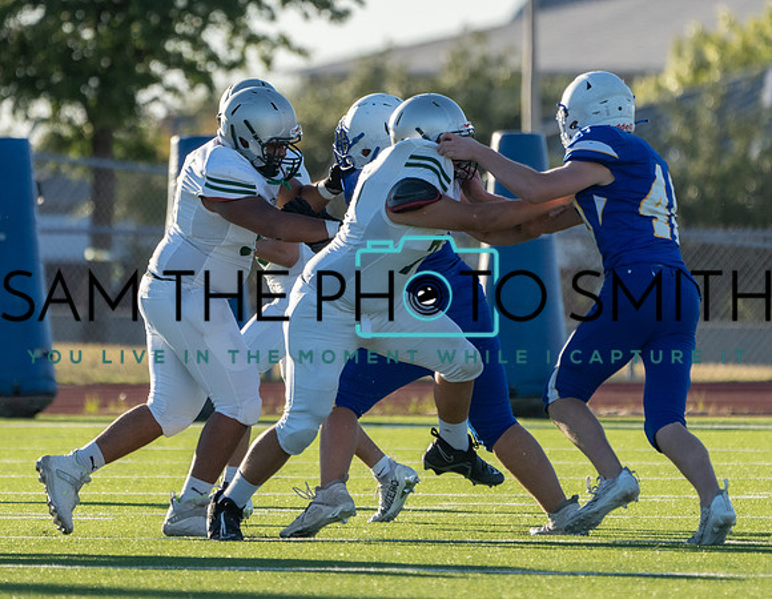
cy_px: 256
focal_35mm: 754
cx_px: 327
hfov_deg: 2.6
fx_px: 17029
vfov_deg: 2.0
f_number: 5.6
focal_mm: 400
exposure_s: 1/1250
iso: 500
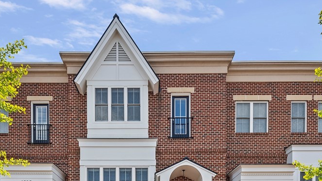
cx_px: 147
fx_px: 248
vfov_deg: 37.3
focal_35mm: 29
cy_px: 167
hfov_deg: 65.9
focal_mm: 17
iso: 800
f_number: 11
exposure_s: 1/320
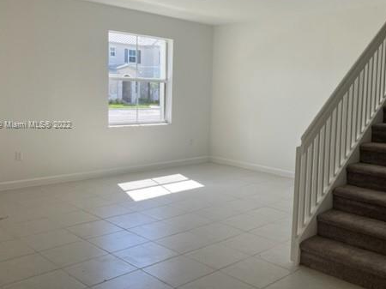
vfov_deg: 38.6
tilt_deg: -4.8
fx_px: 412
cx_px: 226
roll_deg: -2.0
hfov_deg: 49.9
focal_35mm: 37
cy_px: 125
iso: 40
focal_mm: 5.7
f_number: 1.5
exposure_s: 1/291
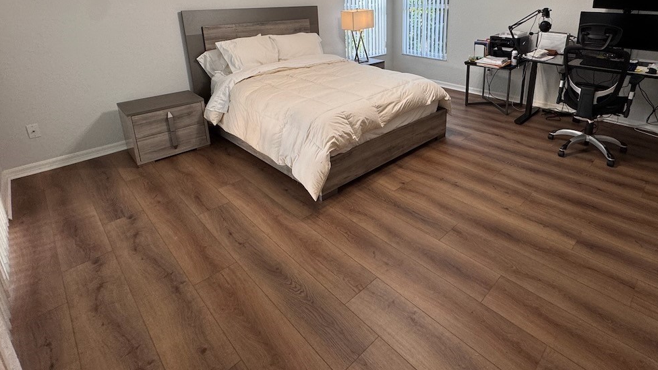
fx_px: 349
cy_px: 90
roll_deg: +0.2
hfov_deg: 85.8
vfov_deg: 53.2
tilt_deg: -16.3
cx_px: 386
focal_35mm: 20
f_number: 2.2
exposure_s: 1/60
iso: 200
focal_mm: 2.22
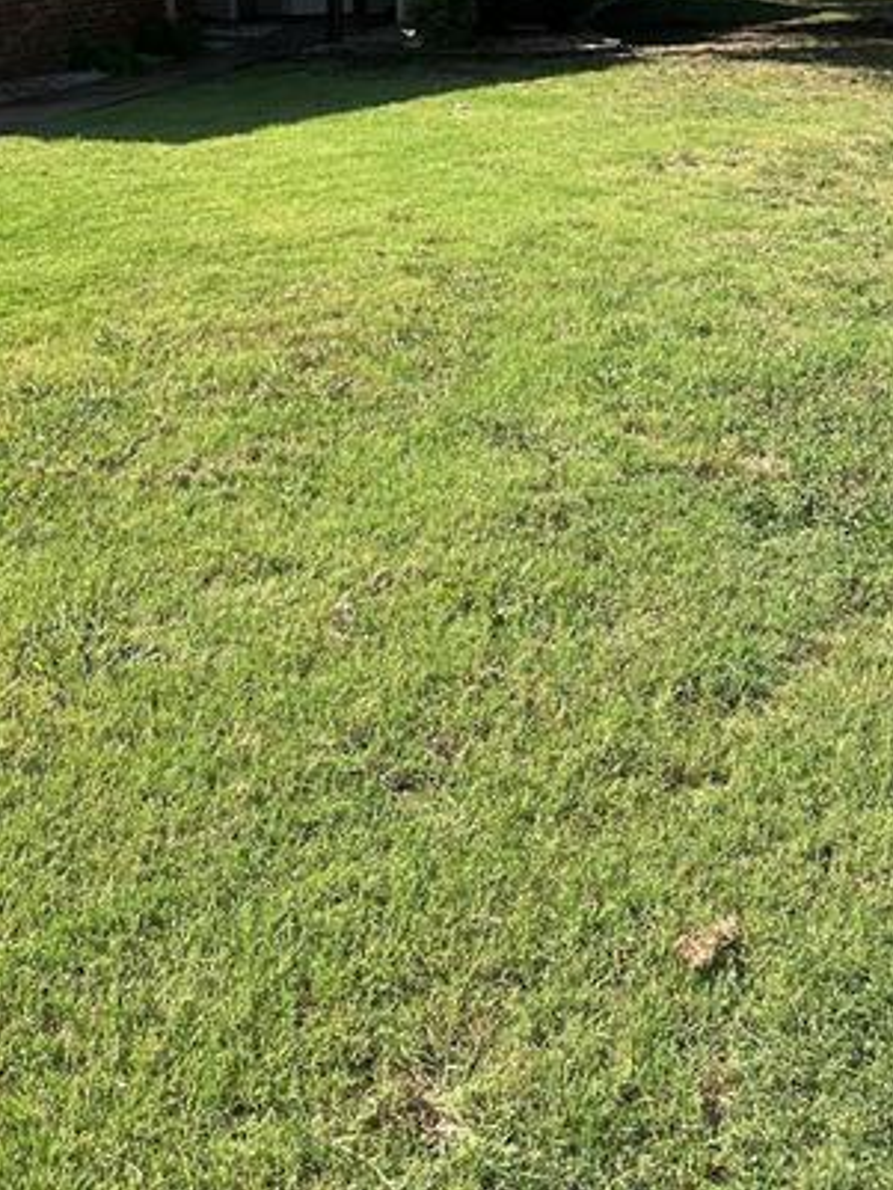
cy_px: 53
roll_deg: +0.5
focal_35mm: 46
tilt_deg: -1.3
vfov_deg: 37.6
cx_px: 424
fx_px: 1581
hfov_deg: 31.5
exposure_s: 1/2591
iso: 80
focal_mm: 6.86
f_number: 1.78
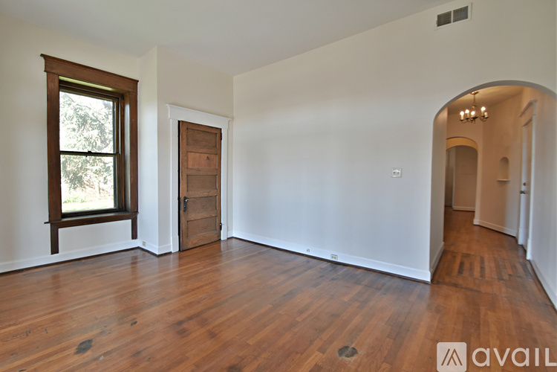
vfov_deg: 77.3
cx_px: 278
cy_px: 186
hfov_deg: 100.4
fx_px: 232
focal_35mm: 15
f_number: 5.6
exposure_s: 1/60
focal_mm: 10
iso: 640
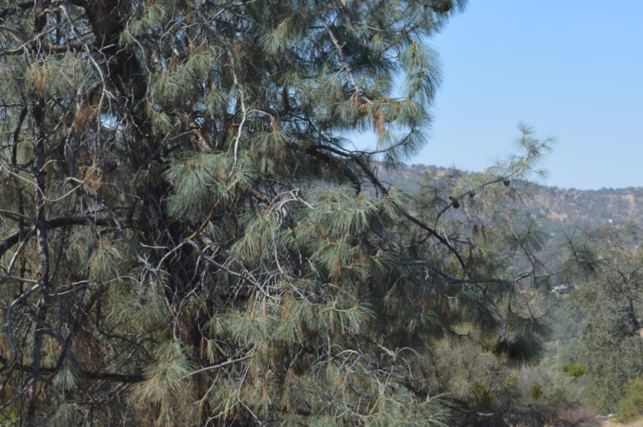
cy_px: 204
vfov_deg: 16.7
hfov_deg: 24.5
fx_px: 1459
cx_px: 498
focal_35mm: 82
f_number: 7.1
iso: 100
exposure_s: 1/200
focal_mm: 35
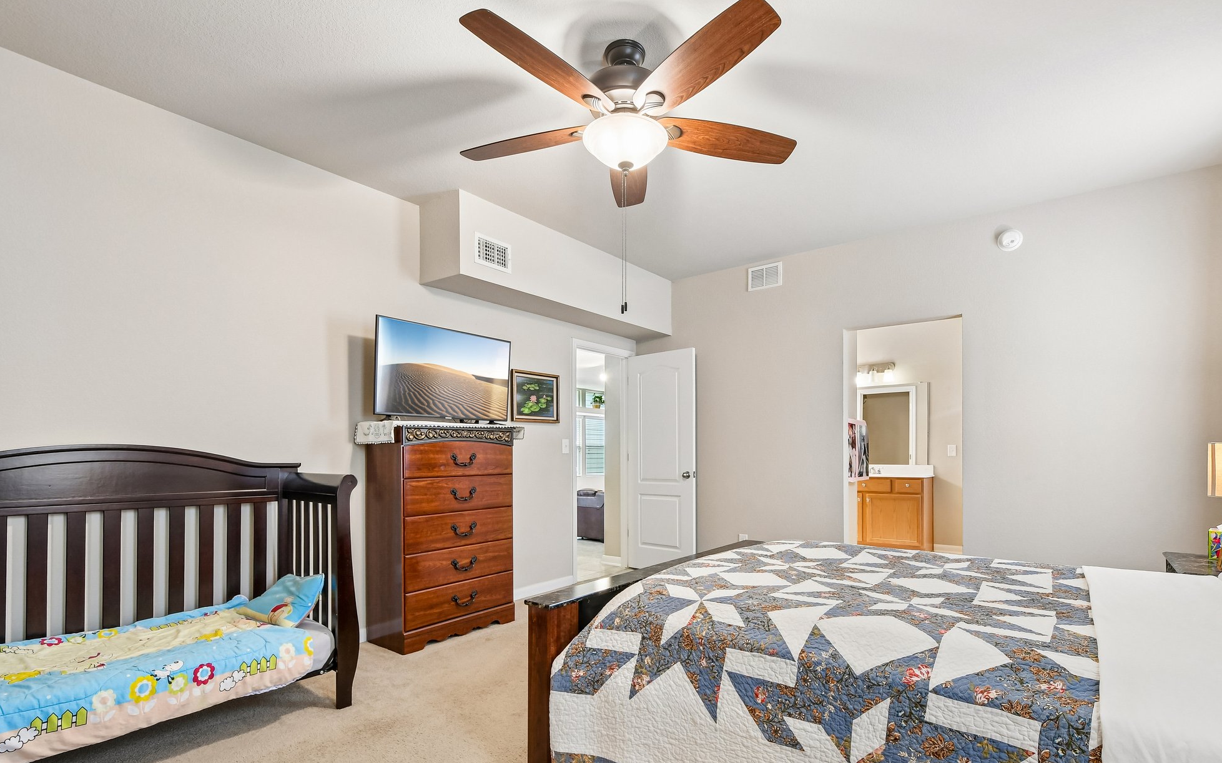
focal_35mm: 16
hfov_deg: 97.8
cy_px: 421
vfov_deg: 71.0
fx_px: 533
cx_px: 637
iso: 400
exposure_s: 1/5
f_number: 8
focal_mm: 10
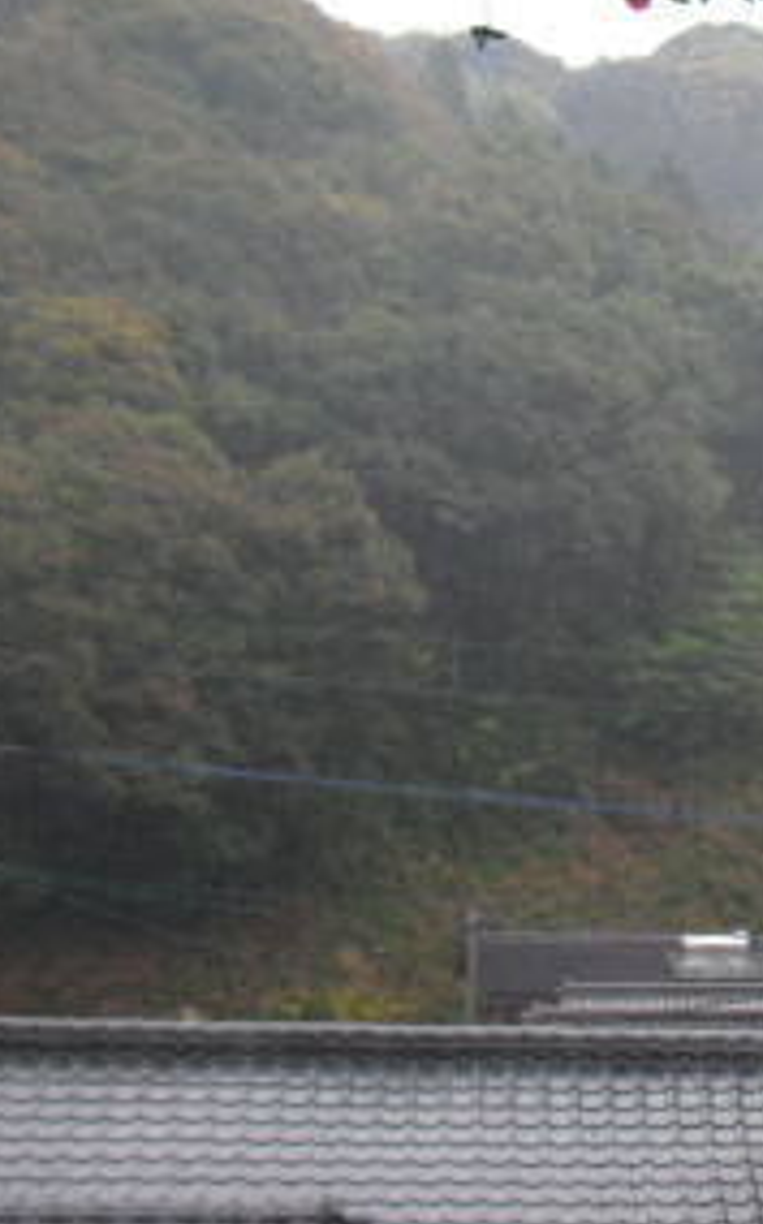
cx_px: 1280
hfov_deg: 13.8
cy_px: 780
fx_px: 2867
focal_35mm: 86
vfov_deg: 24.0
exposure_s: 1/100
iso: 400
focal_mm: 6.3
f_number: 3.1
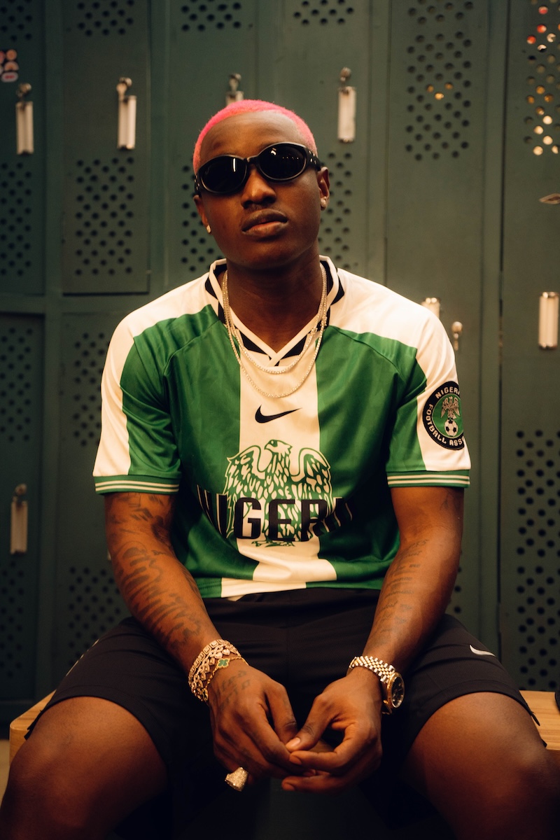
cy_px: 420
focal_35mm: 43
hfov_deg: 31.2
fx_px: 1003
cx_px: 280
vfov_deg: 45.4
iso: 1000
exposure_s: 1/100
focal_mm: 43
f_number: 4.5
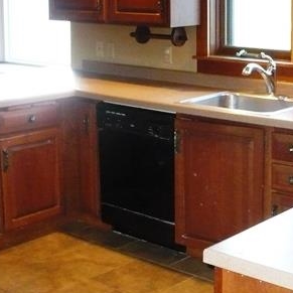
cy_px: 112
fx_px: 689
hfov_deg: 24.0
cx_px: 153
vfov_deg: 23.9
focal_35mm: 72
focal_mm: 6.1
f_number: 2.8
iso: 500
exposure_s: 1/30
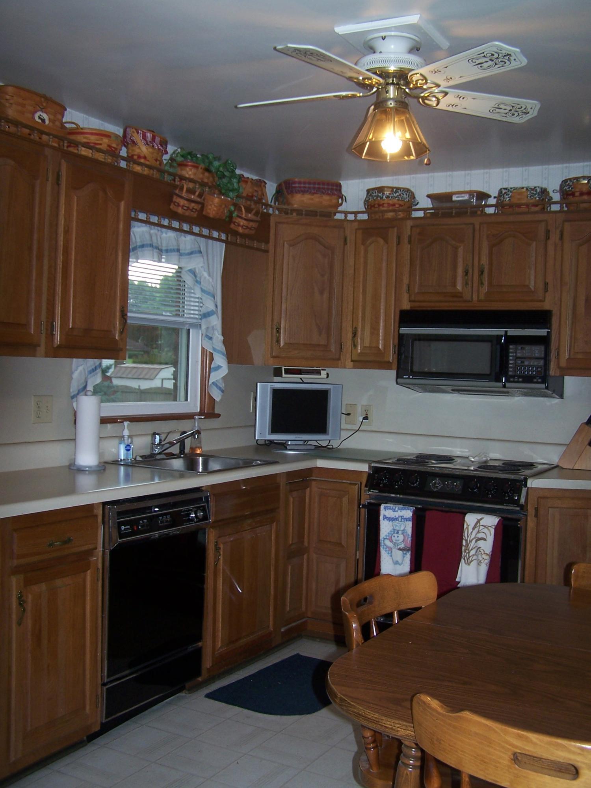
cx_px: 296
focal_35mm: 38
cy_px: 394
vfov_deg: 49.0
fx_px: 865
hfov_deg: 37.7
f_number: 2.8
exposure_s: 1/60
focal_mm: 6.3
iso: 80
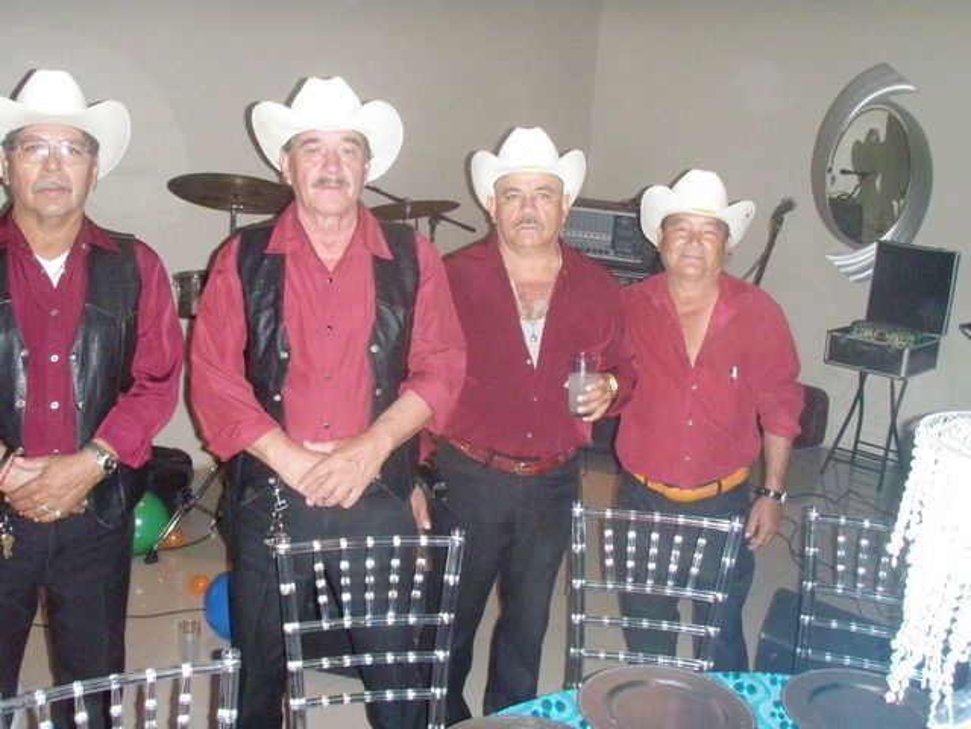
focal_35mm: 38
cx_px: 486
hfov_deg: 49.0
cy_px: 364
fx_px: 1066
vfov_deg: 37.7
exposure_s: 1/30
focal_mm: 6.7
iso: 800
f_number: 3.5
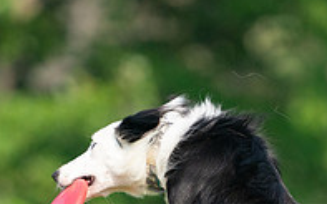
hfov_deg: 1.3
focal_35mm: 1682
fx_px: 14985
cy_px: 288
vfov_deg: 0.8
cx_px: 241
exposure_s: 1/4000
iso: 1600
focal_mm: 559
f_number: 6.3
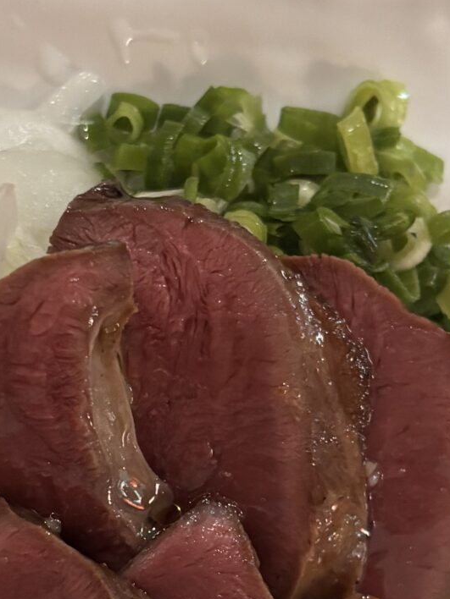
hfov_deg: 15.6
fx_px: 1629
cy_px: 493
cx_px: 106
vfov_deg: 20.6
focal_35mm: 94
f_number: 1.6
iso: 400
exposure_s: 1/40
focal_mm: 5.96
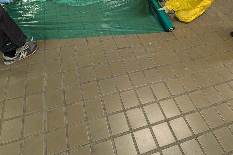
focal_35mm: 25
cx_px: 108
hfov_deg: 71.4
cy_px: 21
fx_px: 162
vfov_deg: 47.1
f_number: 2.2
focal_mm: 1.83
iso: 414
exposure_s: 1/50
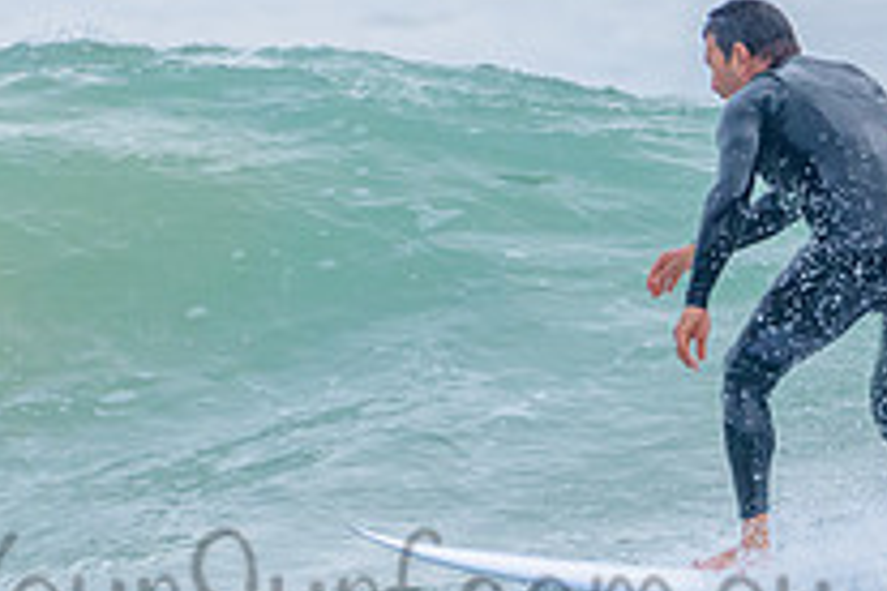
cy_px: 372
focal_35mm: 1714
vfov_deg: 0.8
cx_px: 658
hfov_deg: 1.2
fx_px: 42228
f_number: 5.6
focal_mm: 500
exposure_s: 1/2000
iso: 800
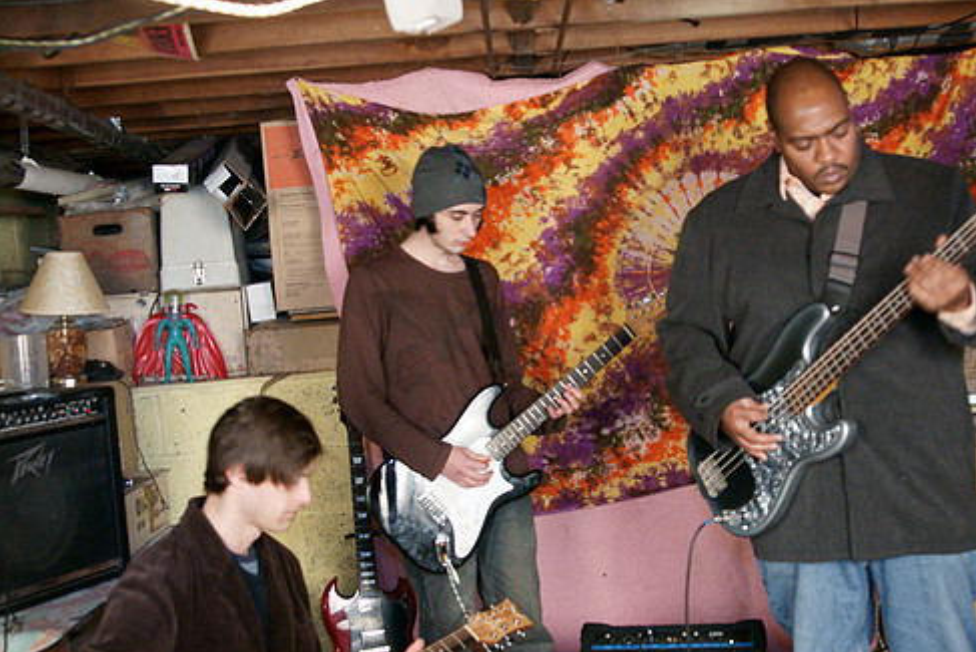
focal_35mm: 50
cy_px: 354
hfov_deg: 39.5
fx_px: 1356
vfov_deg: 27.0
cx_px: 547
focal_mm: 28
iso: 1600
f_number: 2.8
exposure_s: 1/25
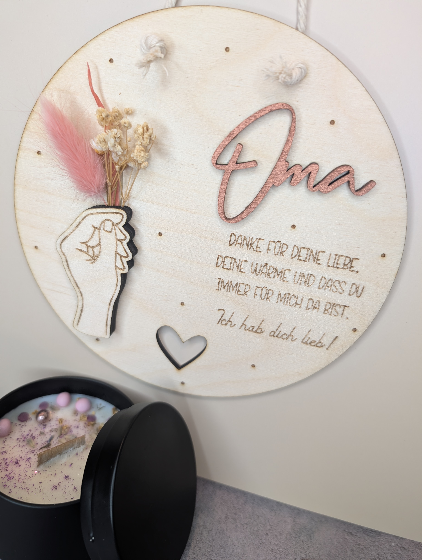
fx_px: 389
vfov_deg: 71.5
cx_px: 211
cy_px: 280
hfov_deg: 56.9
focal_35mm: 24
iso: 37
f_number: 1.68
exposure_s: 1/40.4
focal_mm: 6.9
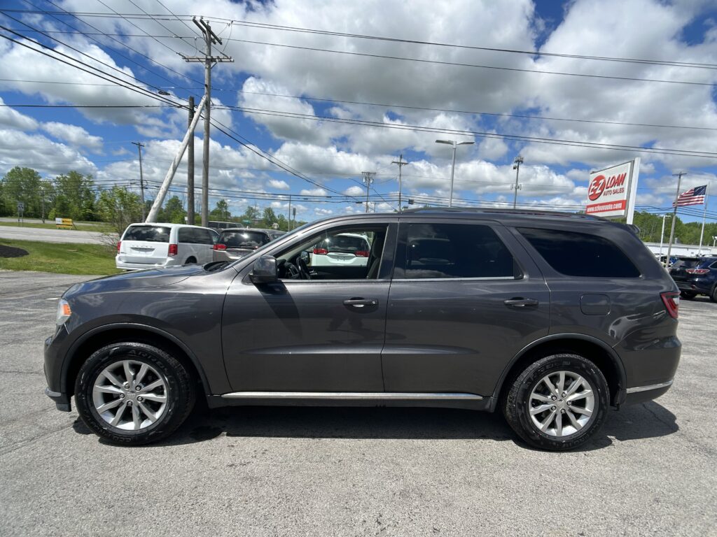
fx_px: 539
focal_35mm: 26
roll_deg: -2.0
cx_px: 358
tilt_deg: -6.3
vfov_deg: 53.1
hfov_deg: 67.3
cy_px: 268
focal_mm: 5.7
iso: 50
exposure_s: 1/5076
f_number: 1.5
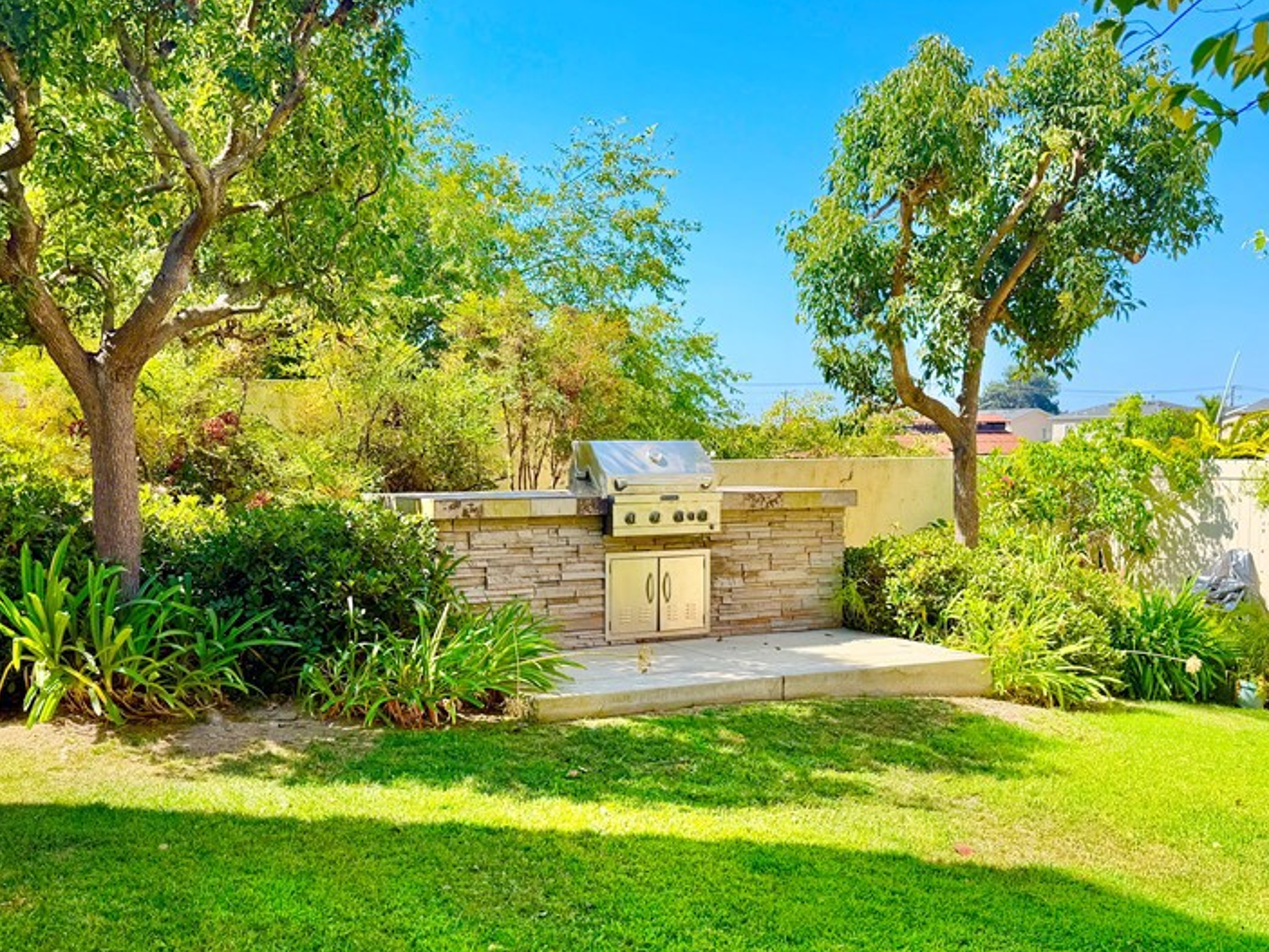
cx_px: 550
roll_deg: +0.9
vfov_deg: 40.5
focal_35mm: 35
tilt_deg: -7.6
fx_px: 1284
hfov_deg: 52.5
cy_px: 585
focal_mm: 6.76
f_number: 1.78
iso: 80
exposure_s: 1/1653
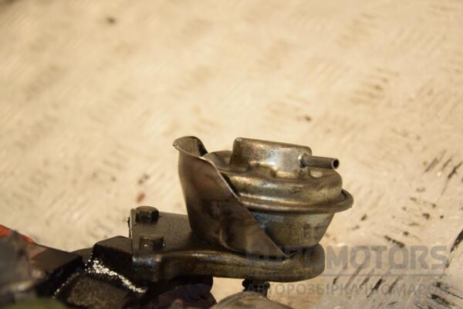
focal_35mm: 78
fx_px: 1003
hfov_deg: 26.0
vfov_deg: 17.5
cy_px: 154
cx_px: 232
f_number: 5.6
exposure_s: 1/200
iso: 800
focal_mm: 52
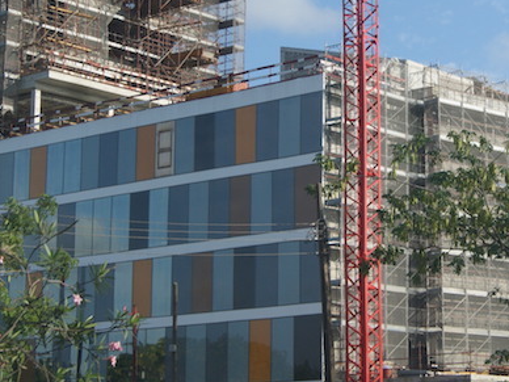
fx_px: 1529
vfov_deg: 14.2
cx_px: 375
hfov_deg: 18.8
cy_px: 127
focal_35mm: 104
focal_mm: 28
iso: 100
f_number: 9
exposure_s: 1/160
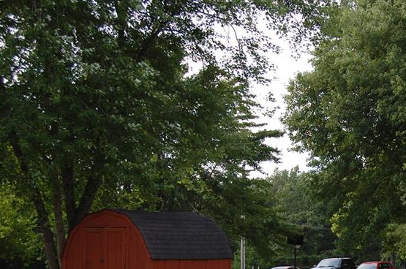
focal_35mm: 97
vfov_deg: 13.9
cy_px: 238
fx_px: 1091
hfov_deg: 20.7
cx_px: 356
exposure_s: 1/200
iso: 200
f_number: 7.1
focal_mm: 35
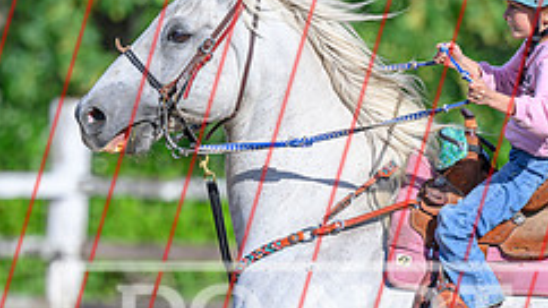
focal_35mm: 516
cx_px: 357
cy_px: 286
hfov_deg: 4.2
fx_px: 7496
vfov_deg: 2.4
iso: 200
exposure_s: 1/2500
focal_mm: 175
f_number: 2.8
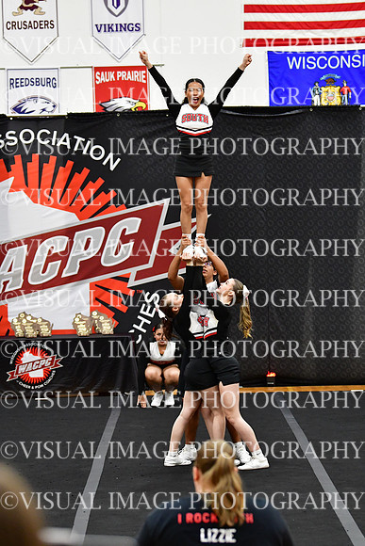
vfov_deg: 15.2
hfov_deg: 10.2
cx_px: 182
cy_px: 273
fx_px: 2052
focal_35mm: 135
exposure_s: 1/500
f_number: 3.2
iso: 4000
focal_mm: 90
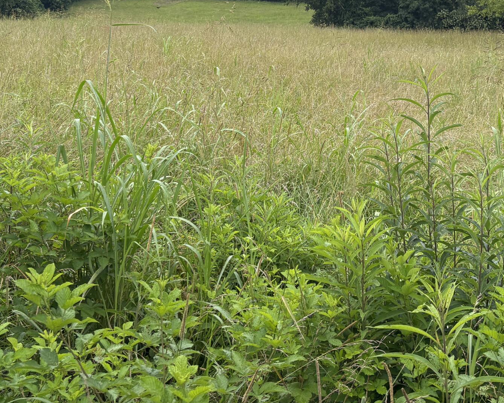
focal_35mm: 57
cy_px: 17
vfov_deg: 25.6
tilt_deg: +0.6
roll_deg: +0.6
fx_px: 850
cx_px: 288
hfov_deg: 33.0
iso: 50
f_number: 1.6
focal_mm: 5.96
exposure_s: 1/3413
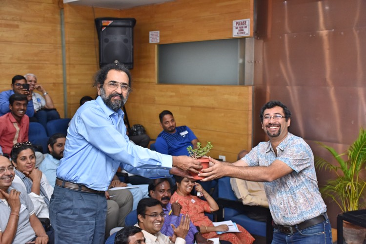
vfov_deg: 28.0
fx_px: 488
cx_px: 183
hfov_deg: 41.1
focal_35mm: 48
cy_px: 122
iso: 800
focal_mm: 32
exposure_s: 1/125
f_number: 4
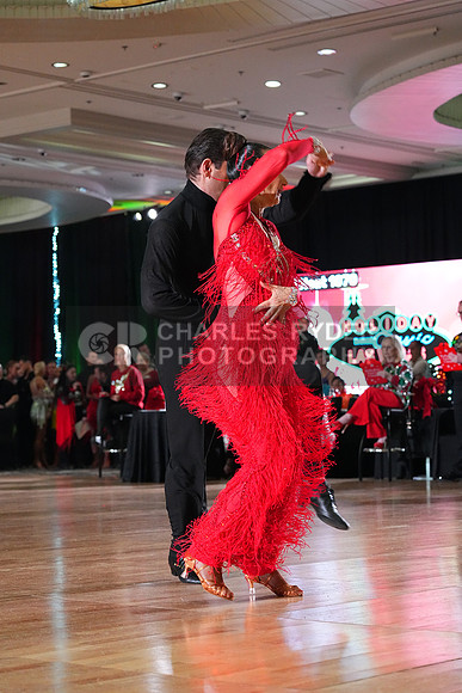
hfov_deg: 16.5
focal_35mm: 83
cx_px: 231
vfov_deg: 24.5
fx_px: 1597
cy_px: 346
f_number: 5
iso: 8000
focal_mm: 83
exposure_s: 1/400
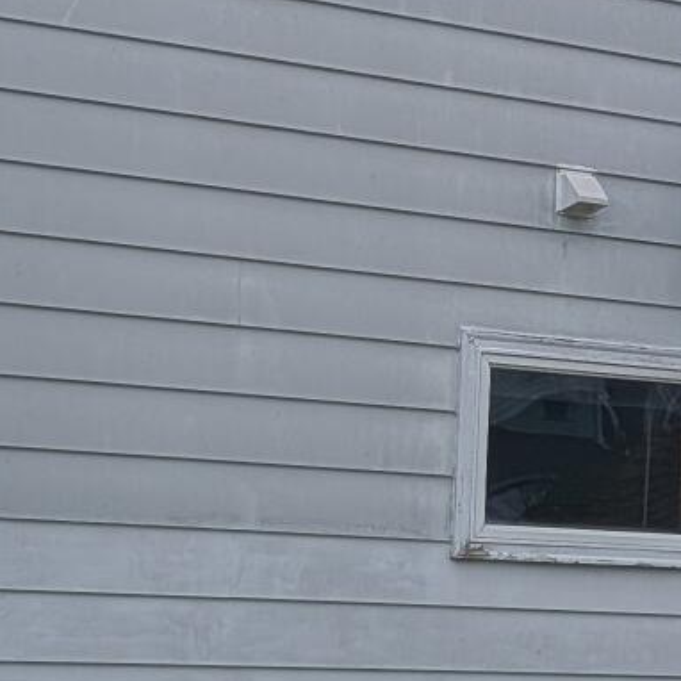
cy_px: 563
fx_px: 2471
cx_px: 522
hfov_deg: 15.6
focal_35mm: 111
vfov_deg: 15.6
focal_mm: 4.53
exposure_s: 1/2985
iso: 28
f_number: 1.7
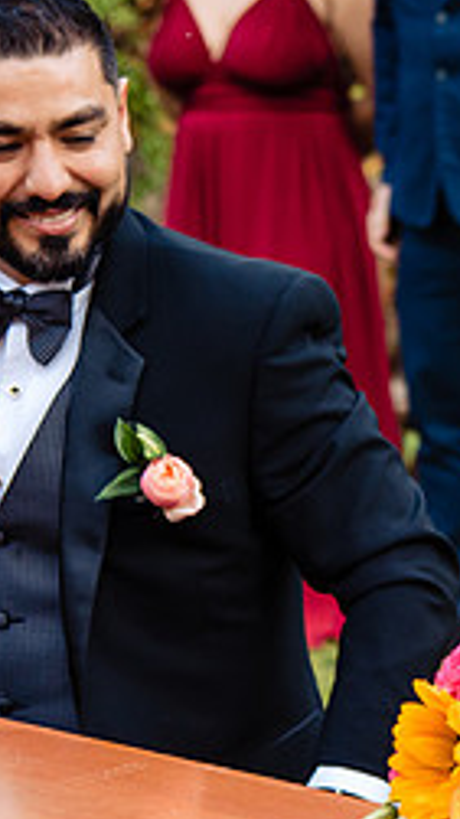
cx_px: 566
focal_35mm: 188
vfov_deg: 11.5
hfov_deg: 6.4
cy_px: 302
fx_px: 4081
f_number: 4.5
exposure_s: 1/400
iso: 800
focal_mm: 70
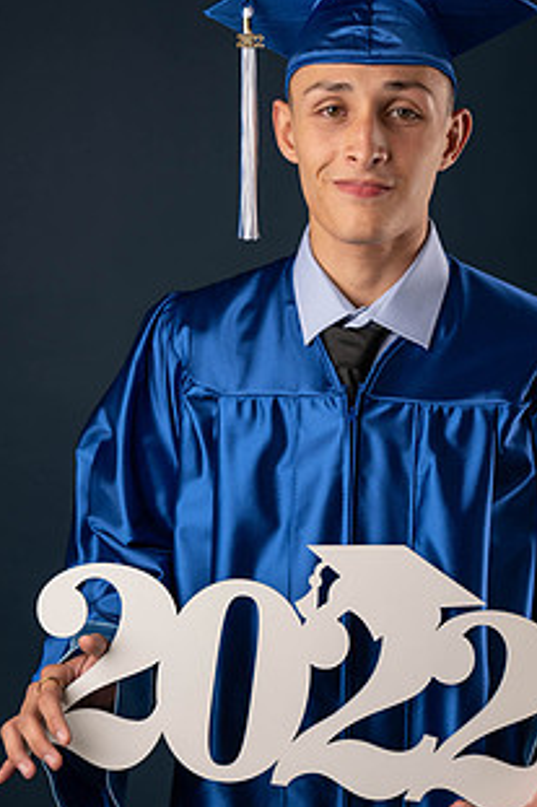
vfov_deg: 25.1
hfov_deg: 16.8
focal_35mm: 81
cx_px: 314
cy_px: 426
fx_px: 1814
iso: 200
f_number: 5.6
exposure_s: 1/100
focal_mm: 56
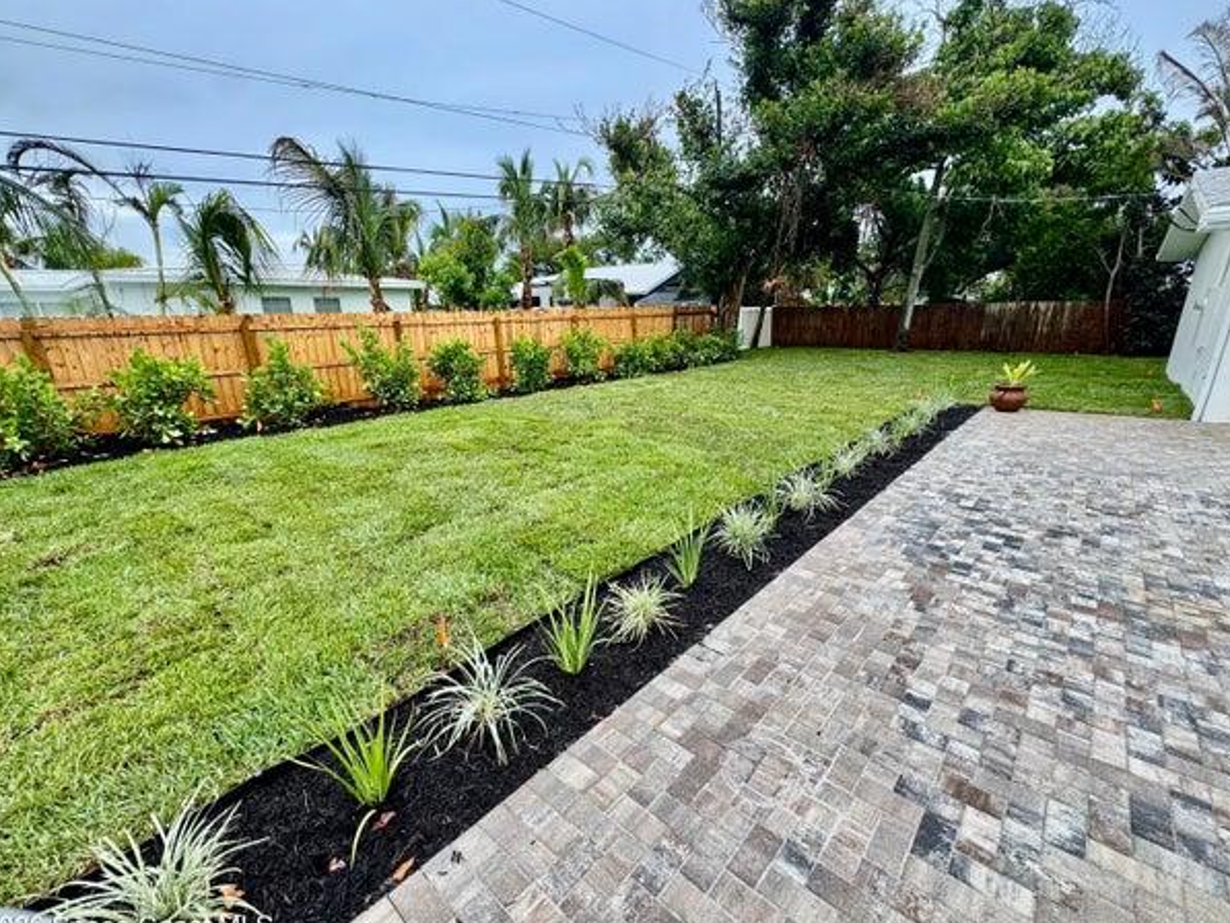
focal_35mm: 15
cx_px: 618
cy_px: 478
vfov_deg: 81.7
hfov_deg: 98.2
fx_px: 533
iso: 40
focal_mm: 2.22
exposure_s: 1/325
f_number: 2.2
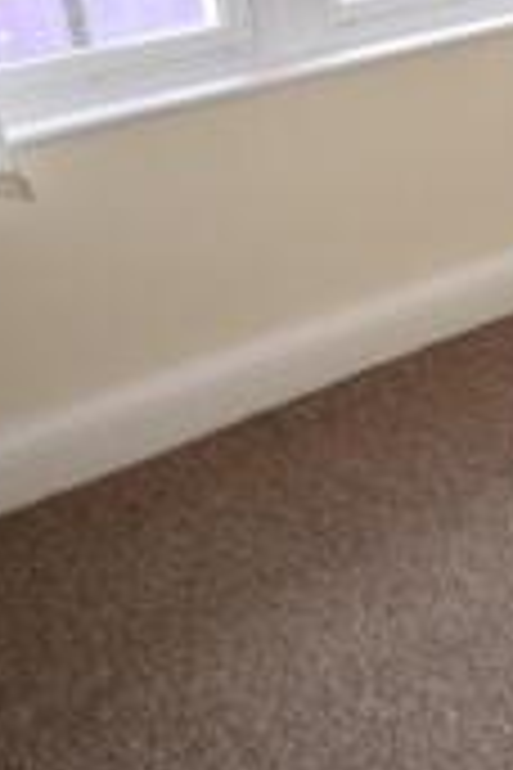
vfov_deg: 35.5
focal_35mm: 54
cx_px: 567
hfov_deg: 23.3
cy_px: 164
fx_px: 1163
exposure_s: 1/100
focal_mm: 13
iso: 800
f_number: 5
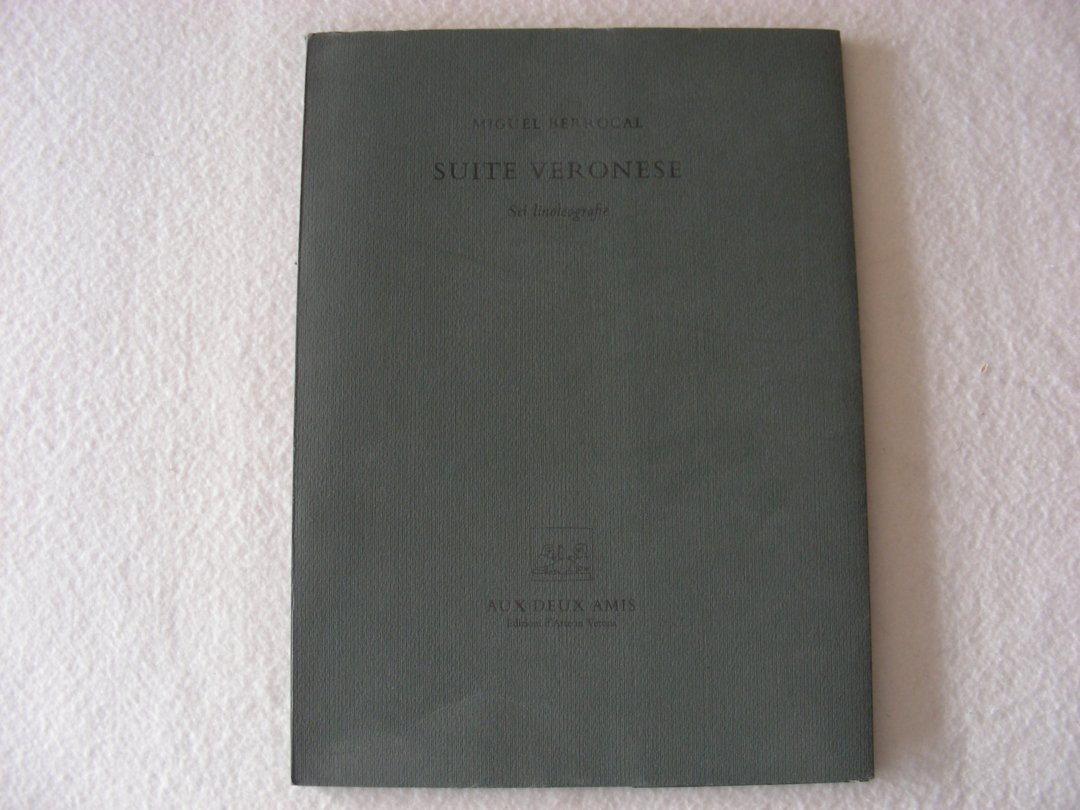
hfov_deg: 49.0
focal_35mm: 38
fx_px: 1186
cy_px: 405
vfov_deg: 37.7
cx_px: 540
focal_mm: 6.3
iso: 112
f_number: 3.5
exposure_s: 1/30
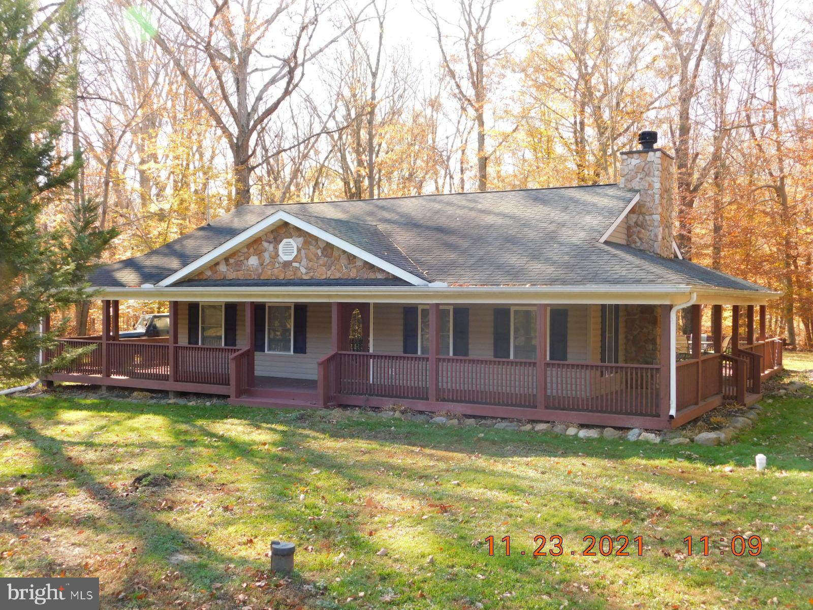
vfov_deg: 39.7
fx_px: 846
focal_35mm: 36
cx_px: 406
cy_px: 305
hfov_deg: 51.4
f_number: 3.5
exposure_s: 1/125
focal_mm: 6.3
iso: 125
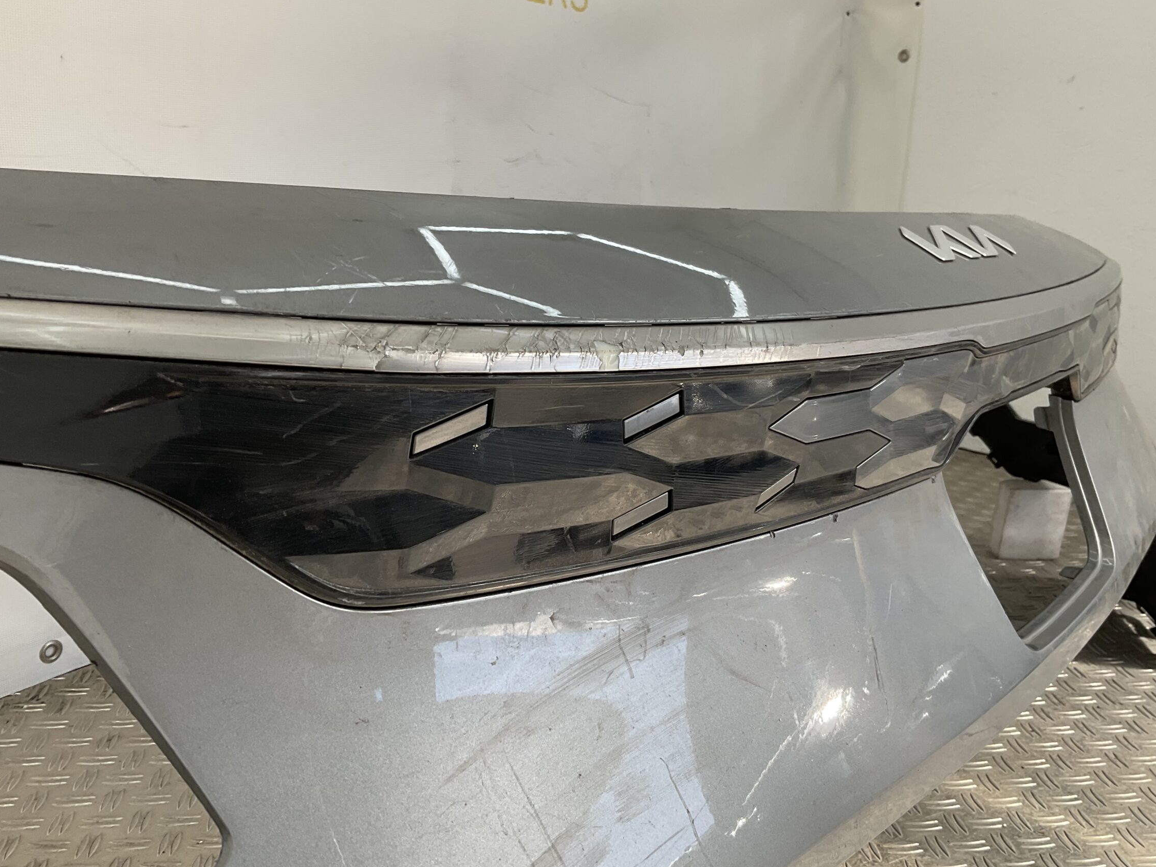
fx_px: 1102
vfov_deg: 42.9
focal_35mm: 33
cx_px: 598
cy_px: 447
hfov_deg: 55.3
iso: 16
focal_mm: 3
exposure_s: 1/316
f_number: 1.8
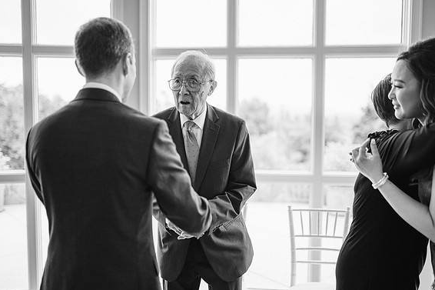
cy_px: 148
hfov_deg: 51.9
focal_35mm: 37
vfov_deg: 35.9
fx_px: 447
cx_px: 217
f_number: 1.4
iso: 100
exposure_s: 1/1000
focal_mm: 35
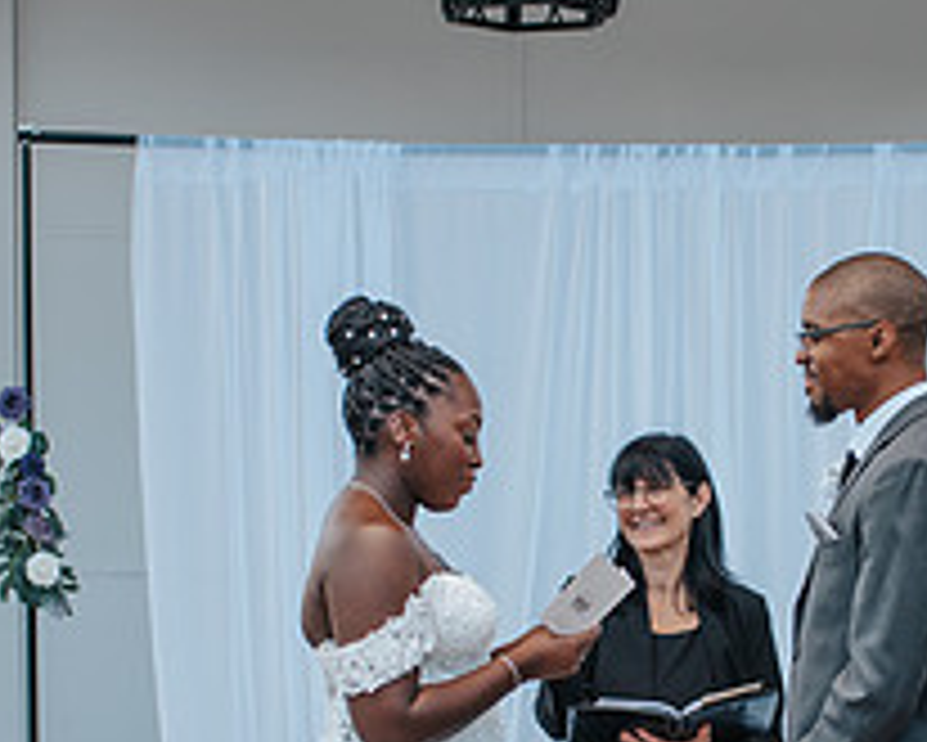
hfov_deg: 20.1
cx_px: 630
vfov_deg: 16.0
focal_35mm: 95
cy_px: 681
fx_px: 2608
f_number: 3.2
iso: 180
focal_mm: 35
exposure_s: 1/1000
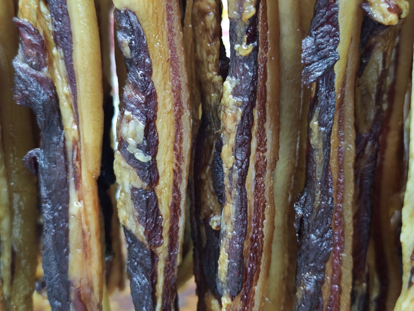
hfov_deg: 41.2
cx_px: 207
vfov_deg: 31.5
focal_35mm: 46
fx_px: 550
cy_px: 156
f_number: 1.63
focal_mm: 8.72
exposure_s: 1/33.3
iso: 1000
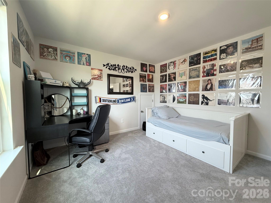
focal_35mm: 14
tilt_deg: -2.5
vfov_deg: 85.7
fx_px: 110
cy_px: 102
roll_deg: +0.4
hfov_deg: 102.1
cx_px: 136
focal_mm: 2.22
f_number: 2.2
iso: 200
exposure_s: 1/120
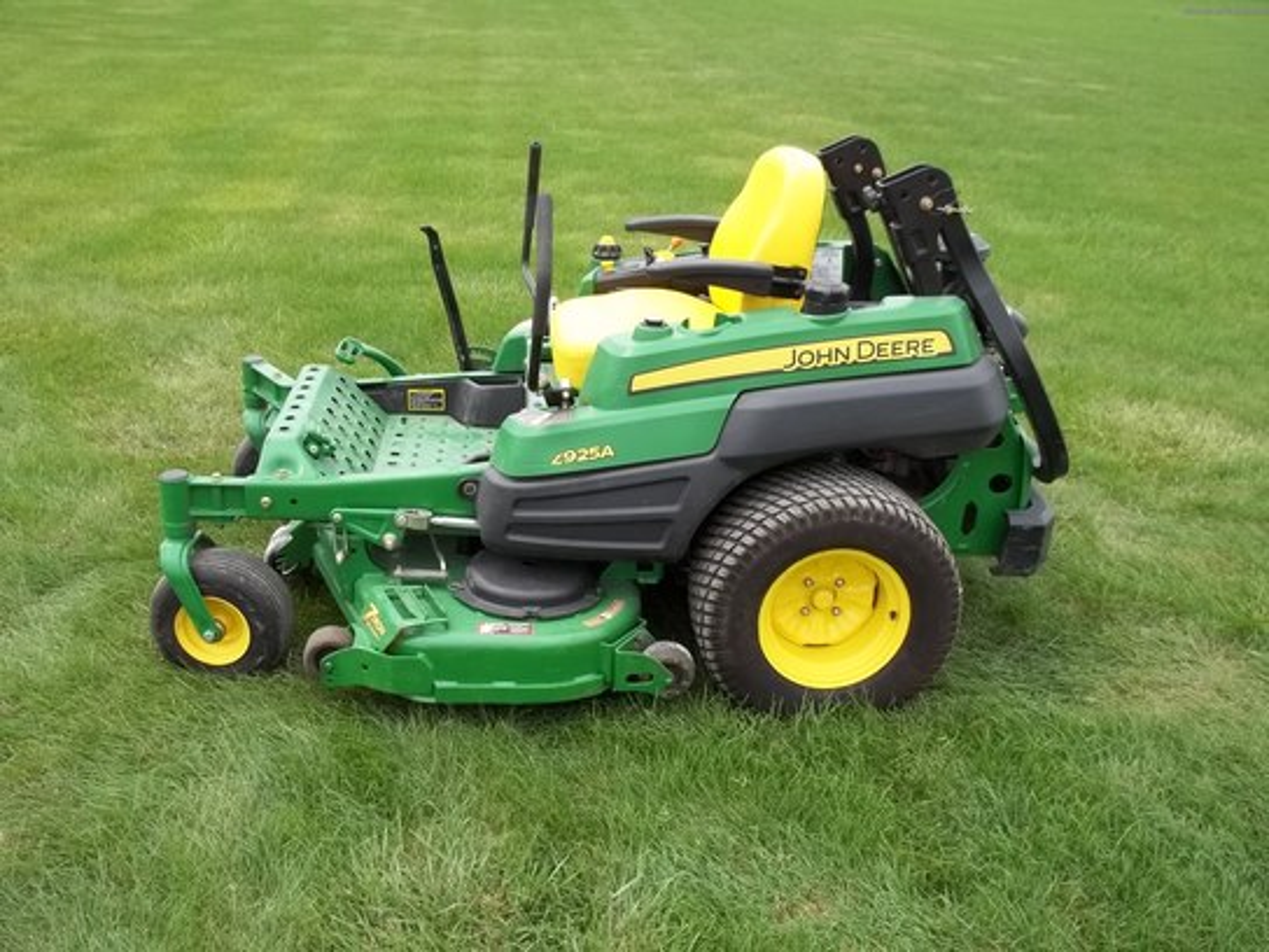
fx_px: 1210
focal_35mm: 33
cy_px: 476
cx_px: 634
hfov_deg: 55.4
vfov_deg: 42.9
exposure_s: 1/320
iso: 64
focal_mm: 5.9
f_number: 3.3
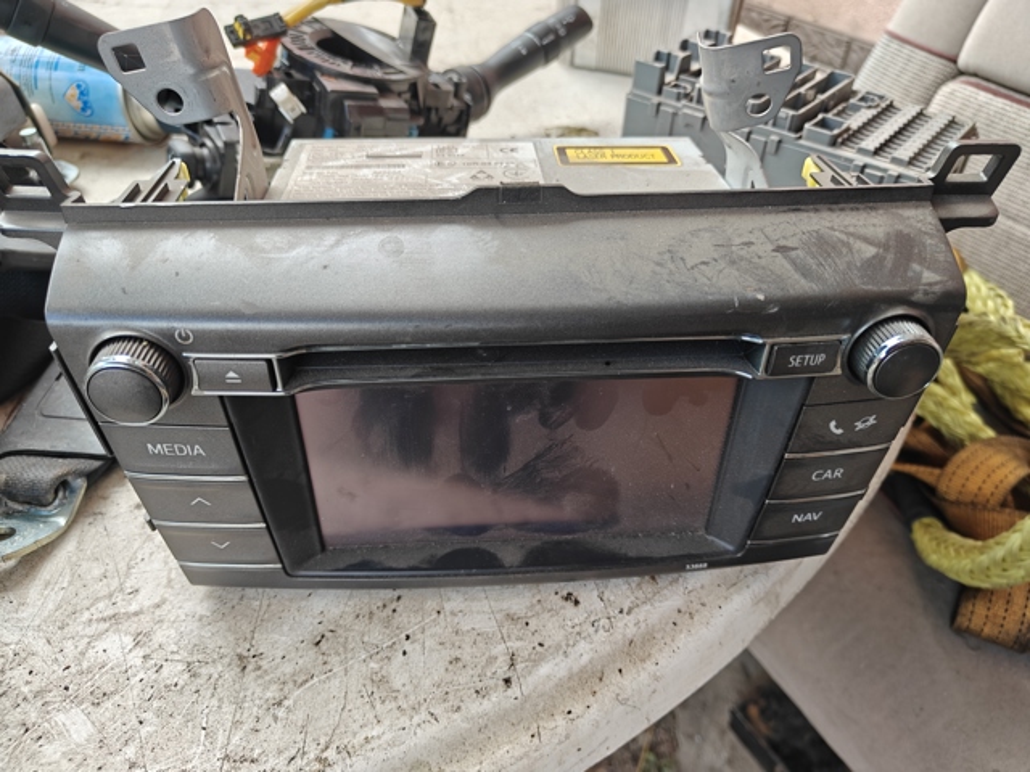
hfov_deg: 71.6
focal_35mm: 24
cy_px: 386
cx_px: 515
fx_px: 714
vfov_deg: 56.8
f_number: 1.8
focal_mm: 5.59
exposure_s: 1/125
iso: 200
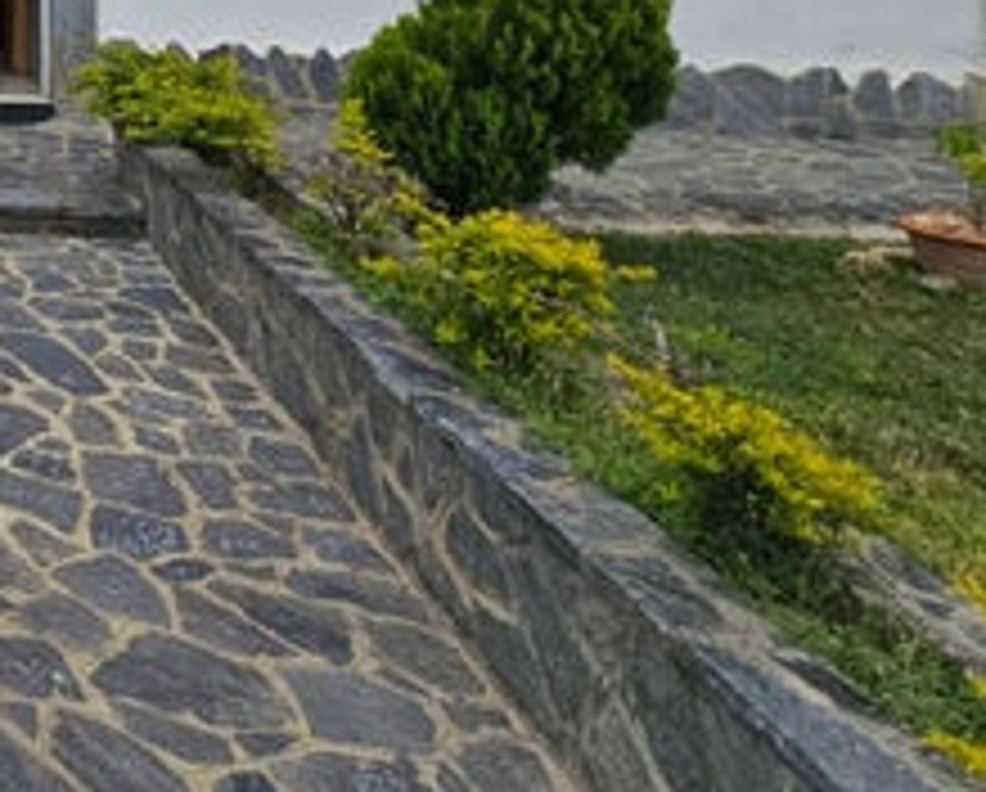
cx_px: -297
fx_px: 1082
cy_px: -274
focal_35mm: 37
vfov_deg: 30.4
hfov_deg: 34.5
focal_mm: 2.2
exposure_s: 1/2531
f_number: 2.2
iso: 50
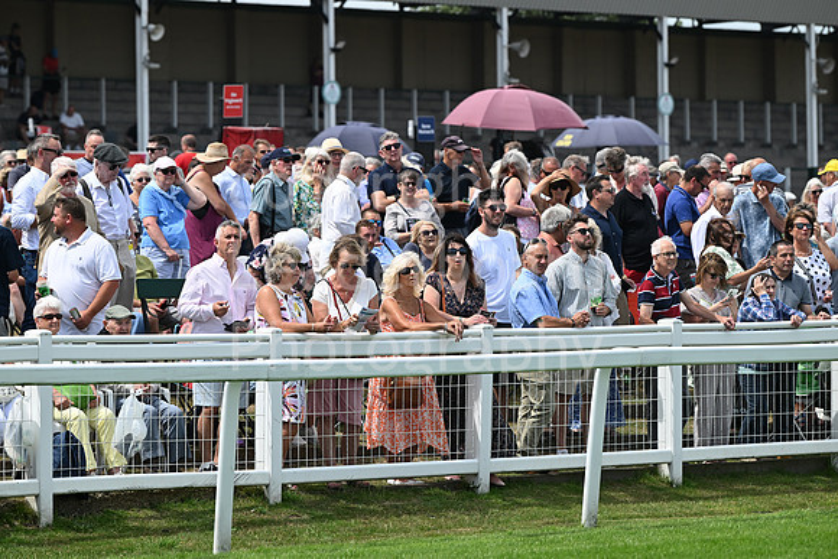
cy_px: 280
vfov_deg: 6.9
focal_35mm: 200
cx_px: 419
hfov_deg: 10.3
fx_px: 4656
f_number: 5.6
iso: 400
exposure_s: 1/2000
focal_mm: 200
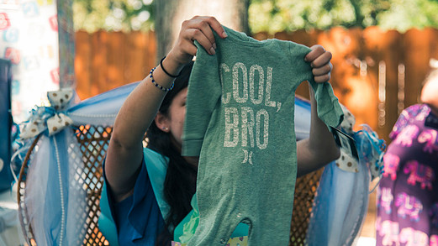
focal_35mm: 91
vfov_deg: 13.3
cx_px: 230
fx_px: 1057
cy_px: 148
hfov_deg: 23.4
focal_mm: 78
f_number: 4
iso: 125
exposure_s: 1/125
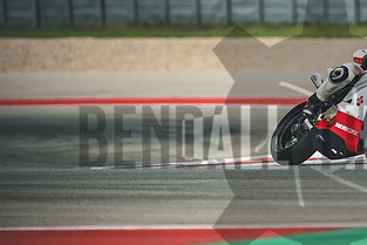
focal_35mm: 556
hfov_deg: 3.7
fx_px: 5670
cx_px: 326
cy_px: 139
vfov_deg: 2.5
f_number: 2
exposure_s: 1/1600
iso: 250
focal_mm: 200
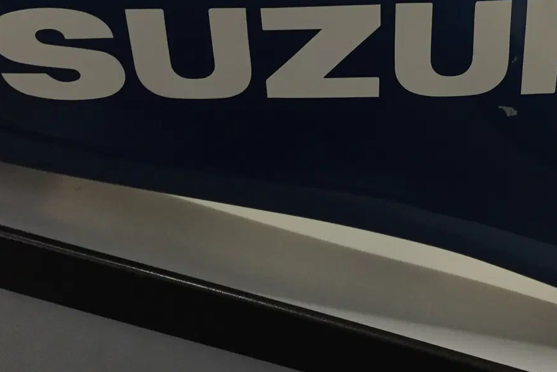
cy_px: 91
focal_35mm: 41
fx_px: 634
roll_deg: -16.1
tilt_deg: -14.7
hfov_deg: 47.1
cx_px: 341
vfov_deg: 32.0
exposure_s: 1/17
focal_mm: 4.15
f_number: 2.2
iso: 500
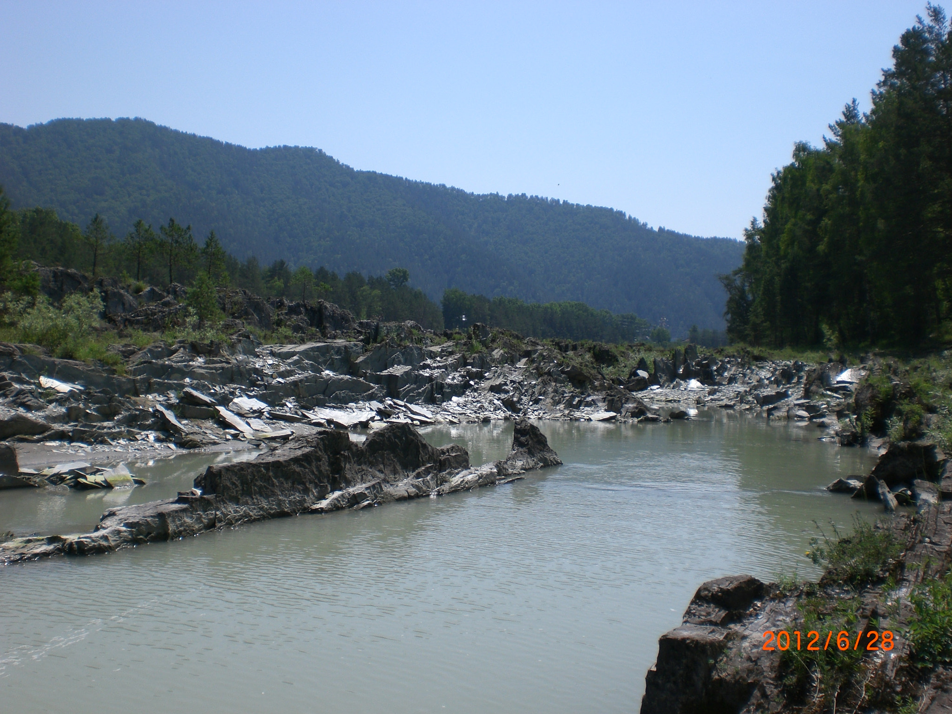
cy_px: 357
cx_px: 476
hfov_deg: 49.0
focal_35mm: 38
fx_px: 1045
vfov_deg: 37.7
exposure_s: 1/800
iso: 50
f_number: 4.4
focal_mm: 6.3
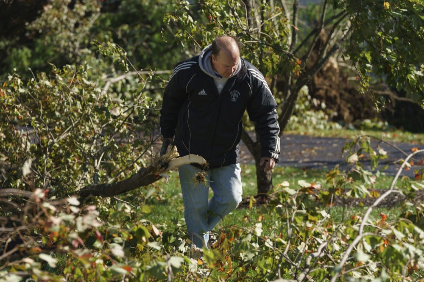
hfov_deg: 13.6
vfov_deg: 9.1
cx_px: 212
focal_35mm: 151
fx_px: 1778
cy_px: 141
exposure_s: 1/640
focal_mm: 151
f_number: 5
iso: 100
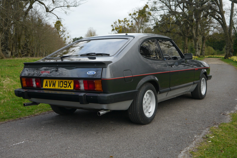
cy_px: 78
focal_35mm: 42
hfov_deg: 46.4
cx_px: 119
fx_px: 276
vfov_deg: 31.9
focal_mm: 20
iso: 200
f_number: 4.2
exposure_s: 1/60
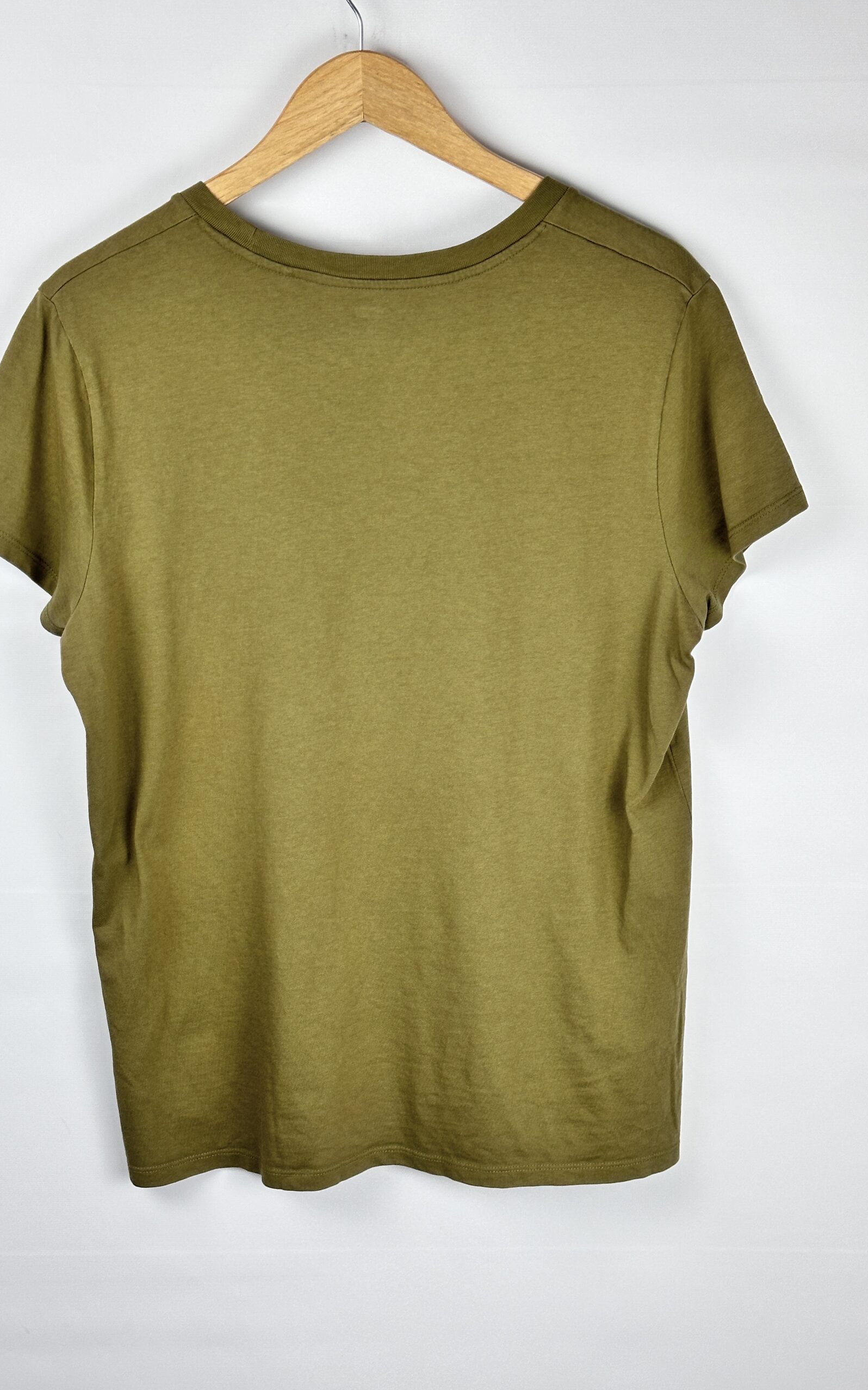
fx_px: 1931
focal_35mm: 51
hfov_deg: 25.3
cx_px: 396
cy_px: 696
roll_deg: -0.9
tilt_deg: -14.1
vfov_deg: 39.6
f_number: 1.78
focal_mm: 6.86
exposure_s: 1/448
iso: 64
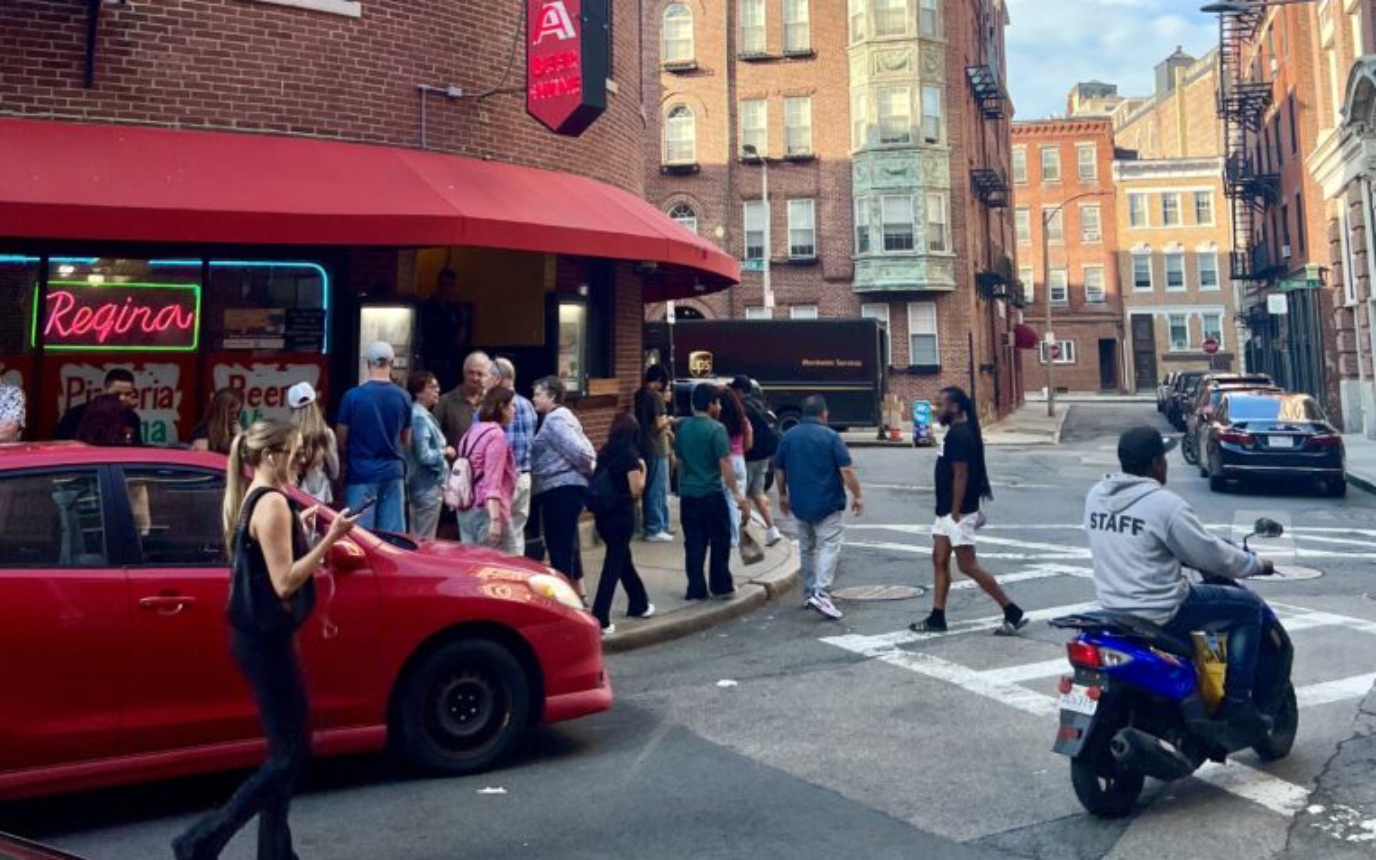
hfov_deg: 52.7
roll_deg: +0.8
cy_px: 171
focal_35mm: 37
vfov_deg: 33.4
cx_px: 689
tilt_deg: +8.9
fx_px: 1388
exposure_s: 1/932
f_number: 1.5
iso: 50
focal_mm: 5.7
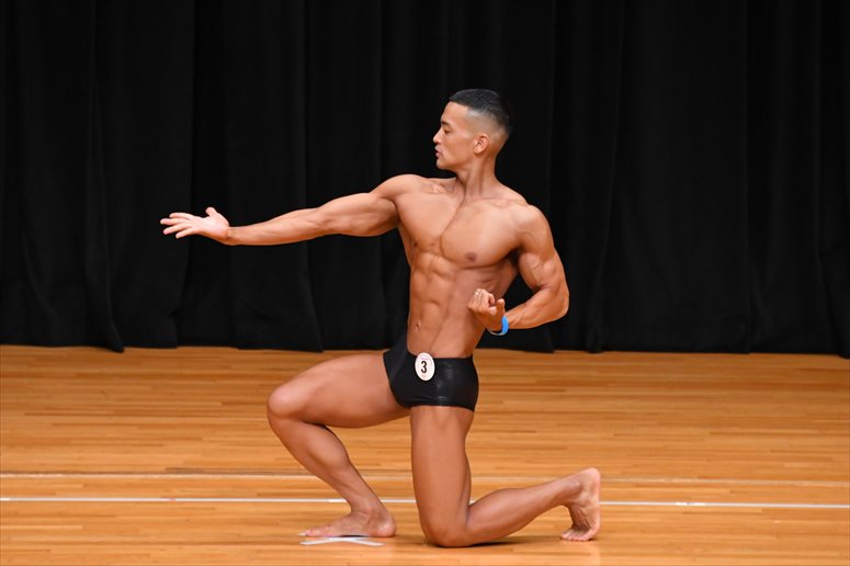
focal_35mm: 345
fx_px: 8142
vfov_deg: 4.0
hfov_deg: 6.0
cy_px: 283
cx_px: 425
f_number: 5.6
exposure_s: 1/400
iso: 3200
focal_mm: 230
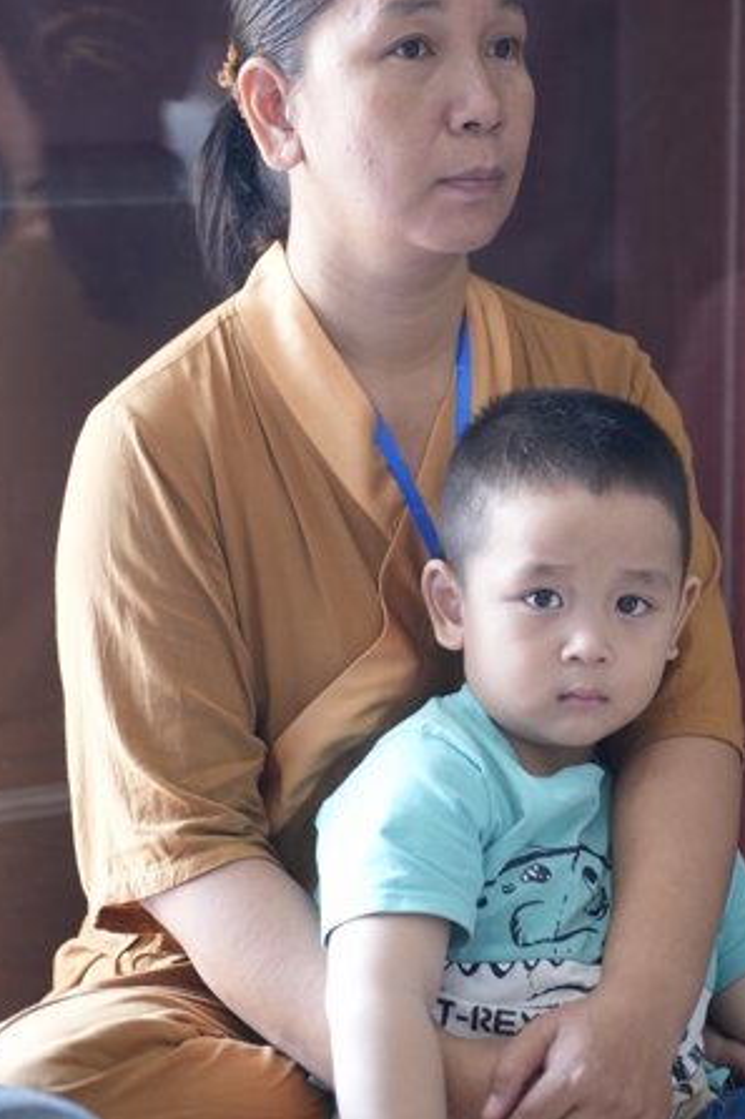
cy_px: 529
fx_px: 4256
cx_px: 526
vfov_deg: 15.0
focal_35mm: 137
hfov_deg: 10.0
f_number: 2.8
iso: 2000
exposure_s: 1/125
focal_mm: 94
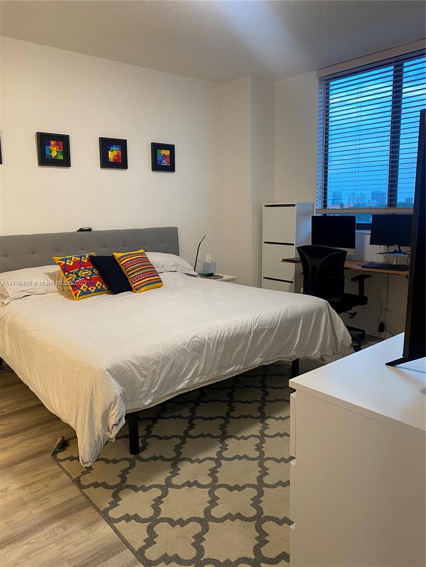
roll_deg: +0.6
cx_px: 213
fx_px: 427
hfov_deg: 53.1
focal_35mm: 26
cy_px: 284
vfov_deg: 67.3
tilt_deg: -8.6
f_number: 1.8
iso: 125
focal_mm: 4.25
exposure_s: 1/60
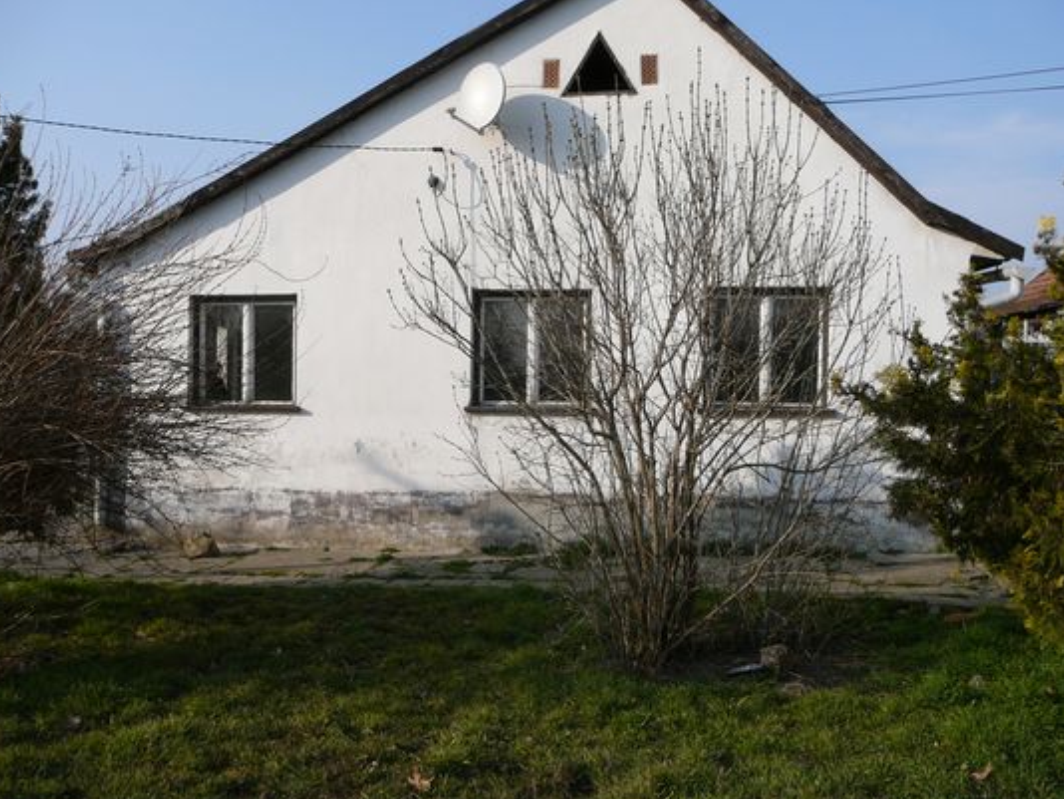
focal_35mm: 36
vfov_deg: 39.7
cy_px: 406
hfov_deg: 51.3
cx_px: 520
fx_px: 1107
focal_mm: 5.2
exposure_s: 1/500
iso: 80
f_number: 5
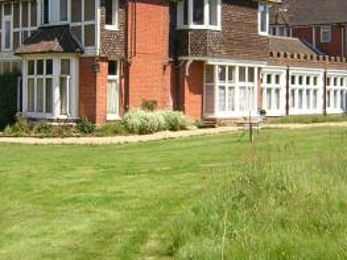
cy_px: 74
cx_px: 181
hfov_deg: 27.8
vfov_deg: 20.9
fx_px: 701
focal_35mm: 70
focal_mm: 4.7
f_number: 5.2
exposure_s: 1/232
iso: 100
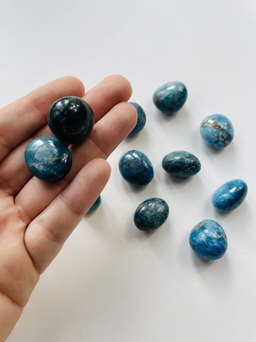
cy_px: 171
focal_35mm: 26
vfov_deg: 67.3
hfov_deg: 53.1
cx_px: 128
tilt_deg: -70.4
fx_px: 256
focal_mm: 4.2
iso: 32
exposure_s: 1/419
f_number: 1.6
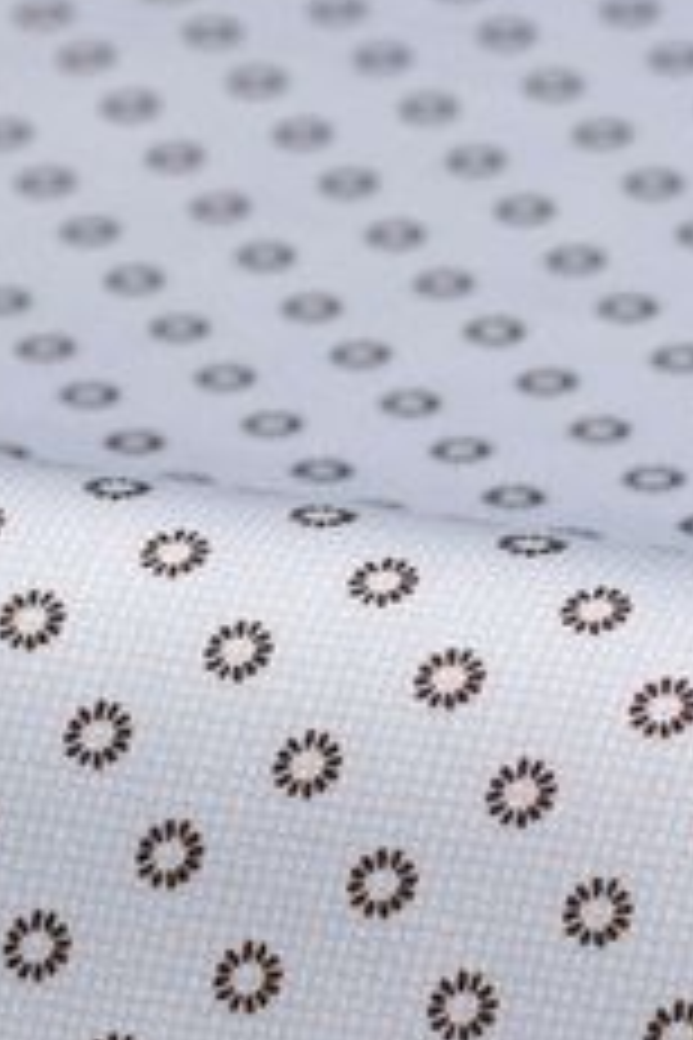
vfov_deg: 9.1
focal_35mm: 223
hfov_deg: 6.2
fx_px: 6439
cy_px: 1150
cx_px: 569
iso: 160
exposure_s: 1/100
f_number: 8
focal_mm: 85
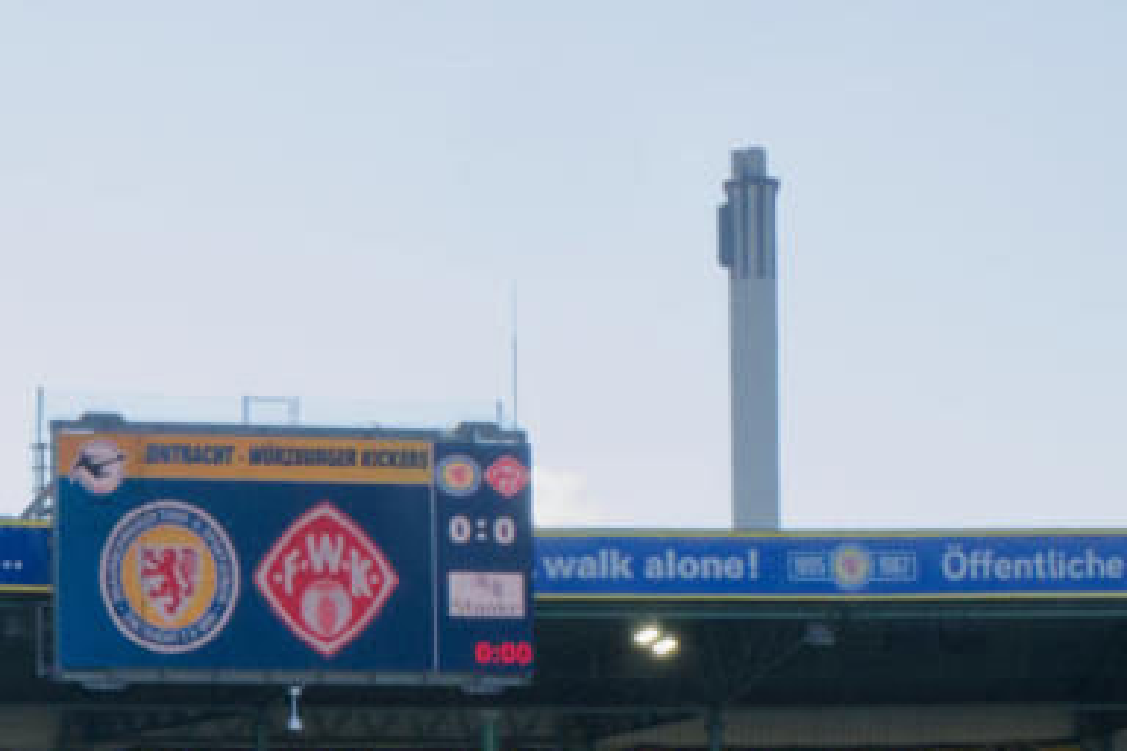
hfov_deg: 9.2
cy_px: 1056
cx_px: -493
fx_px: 6855
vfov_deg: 6.2
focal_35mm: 219
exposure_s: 1/400
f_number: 11
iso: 800
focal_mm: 25.6
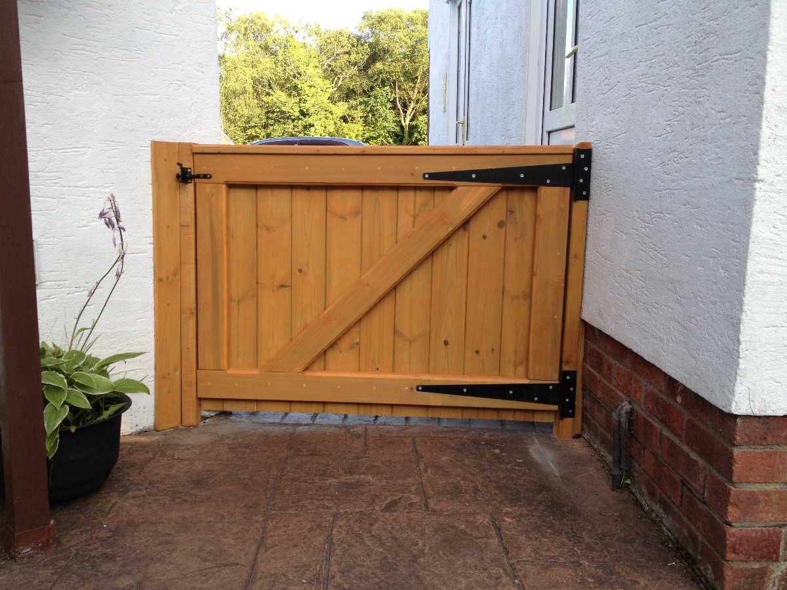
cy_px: 295
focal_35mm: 35
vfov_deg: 40.7
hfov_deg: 52.6
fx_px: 796
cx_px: 394
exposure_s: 1/208
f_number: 2.4
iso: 50
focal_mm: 4.28
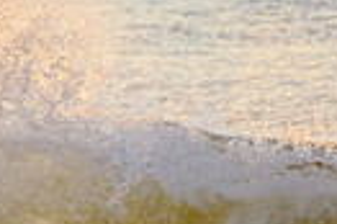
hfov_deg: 0.6
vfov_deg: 0.4
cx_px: -383
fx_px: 31049
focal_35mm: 3321
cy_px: 187
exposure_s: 1/1000
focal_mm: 500
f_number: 5.6
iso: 500
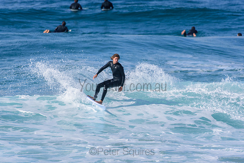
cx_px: 122
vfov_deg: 1.8
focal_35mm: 750
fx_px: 5084
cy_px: 82
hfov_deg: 2.7
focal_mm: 500
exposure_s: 1/2000
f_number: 5.6
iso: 250
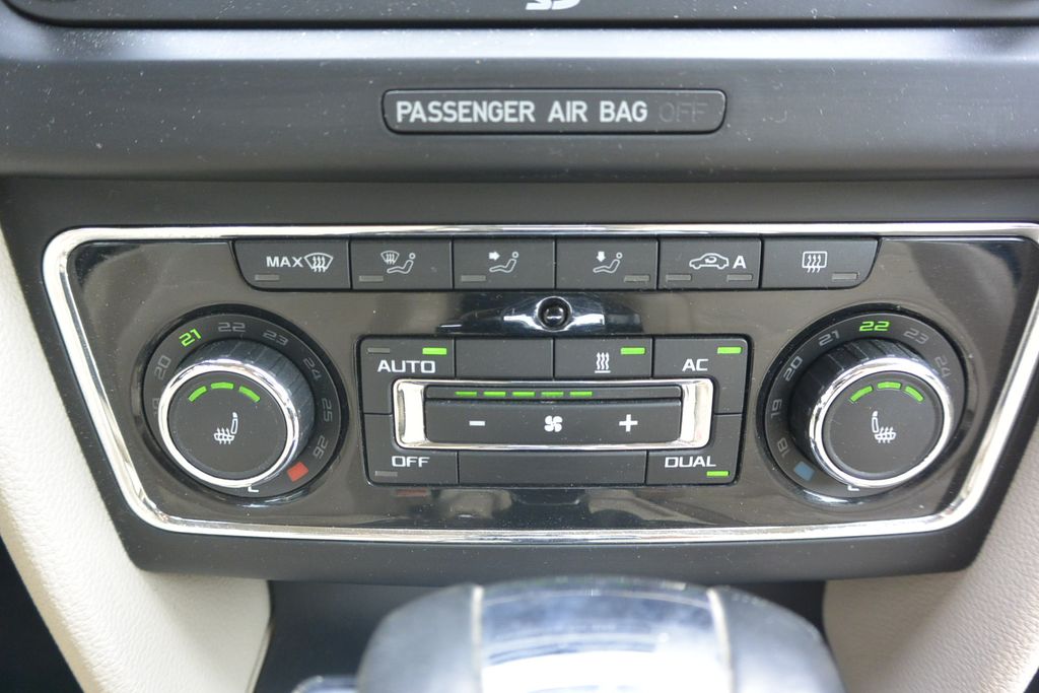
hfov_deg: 67.4
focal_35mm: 27
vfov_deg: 47.9
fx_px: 779
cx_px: 520
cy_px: 346
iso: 400
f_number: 3.5
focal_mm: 10
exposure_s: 1/125
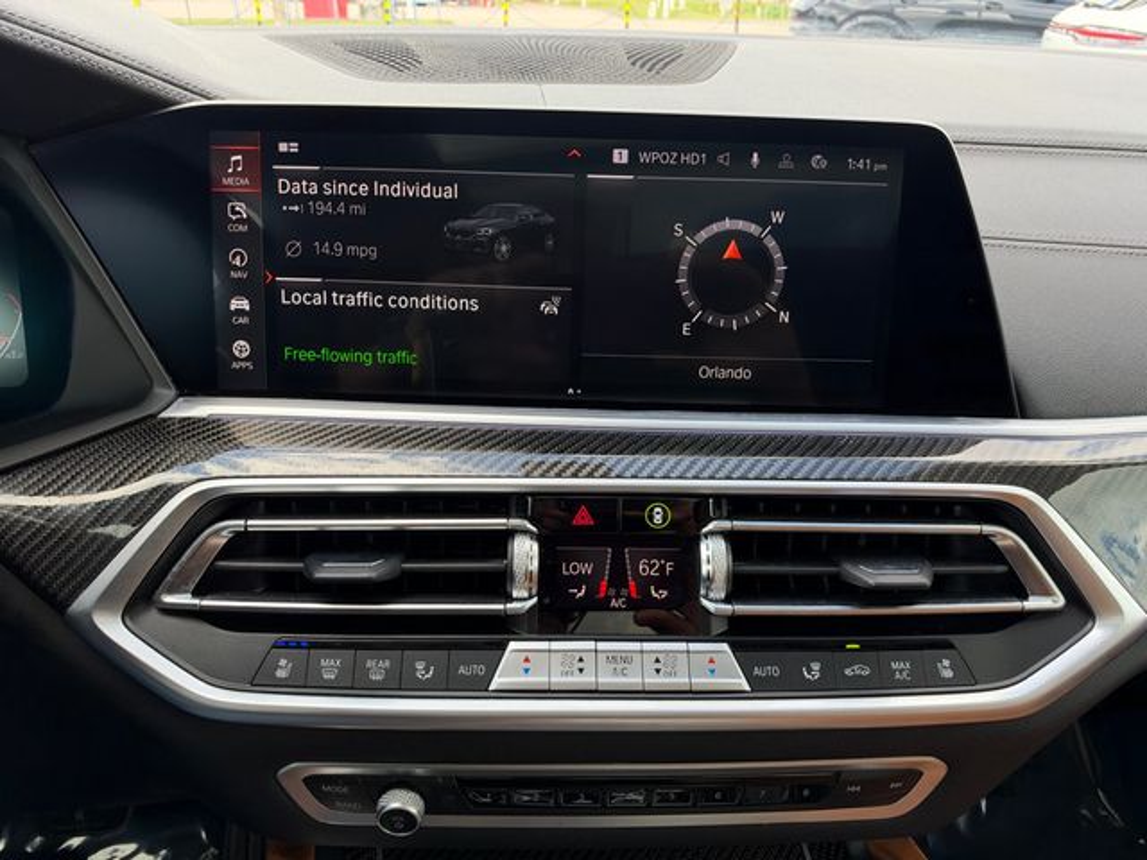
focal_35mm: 24
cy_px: 430
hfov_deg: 71.6
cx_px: 574
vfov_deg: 56.8
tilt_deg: -28.2
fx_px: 795
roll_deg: -1.6
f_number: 4
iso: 200
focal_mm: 6.93
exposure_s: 1/123
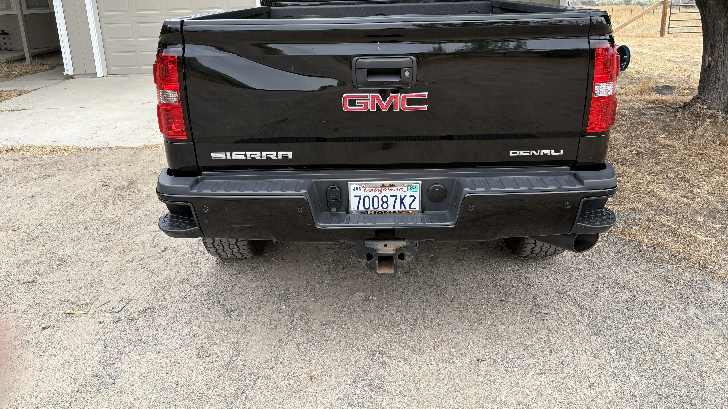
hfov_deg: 66.1
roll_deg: +2.6
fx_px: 560
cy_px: 138
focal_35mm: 29
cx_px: 366
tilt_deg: -14.4
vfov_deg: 39.7
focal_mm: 5.96
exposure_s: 1/293
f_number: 1.6
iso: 40
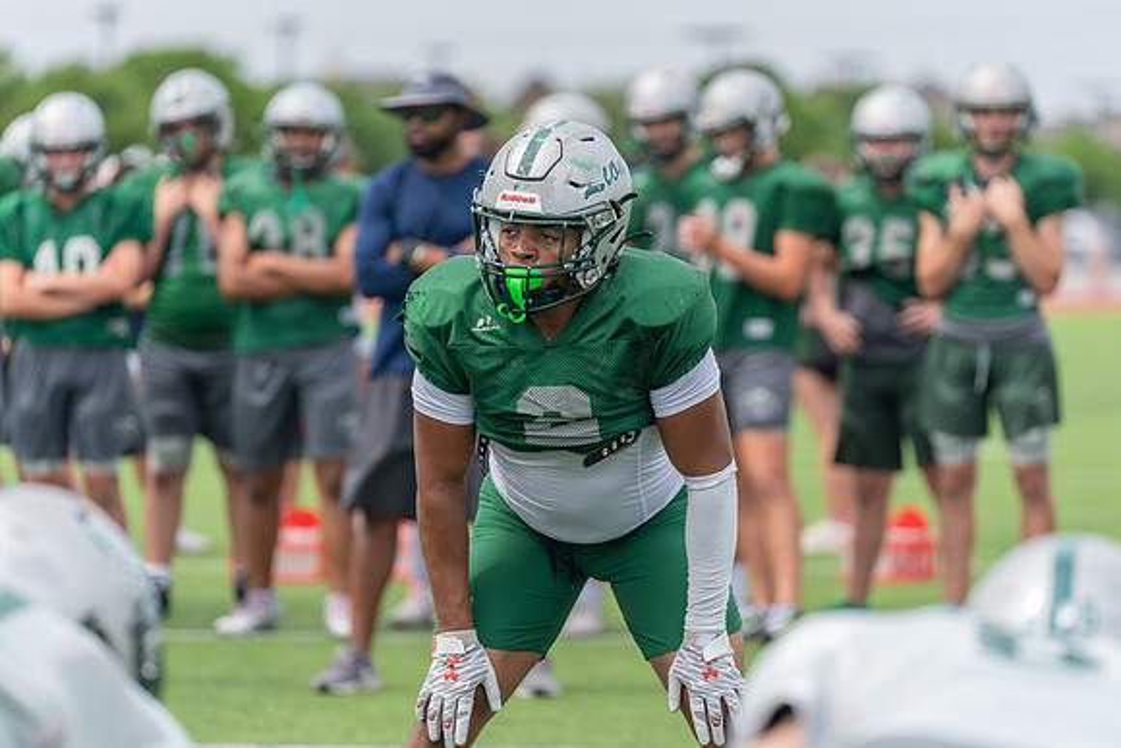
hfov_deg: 9.6
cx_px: 560
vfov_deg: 6.4
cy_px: 374
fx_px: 6656
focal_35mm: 214
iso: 160
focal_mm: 200
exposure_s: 1/1250
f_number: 3.5
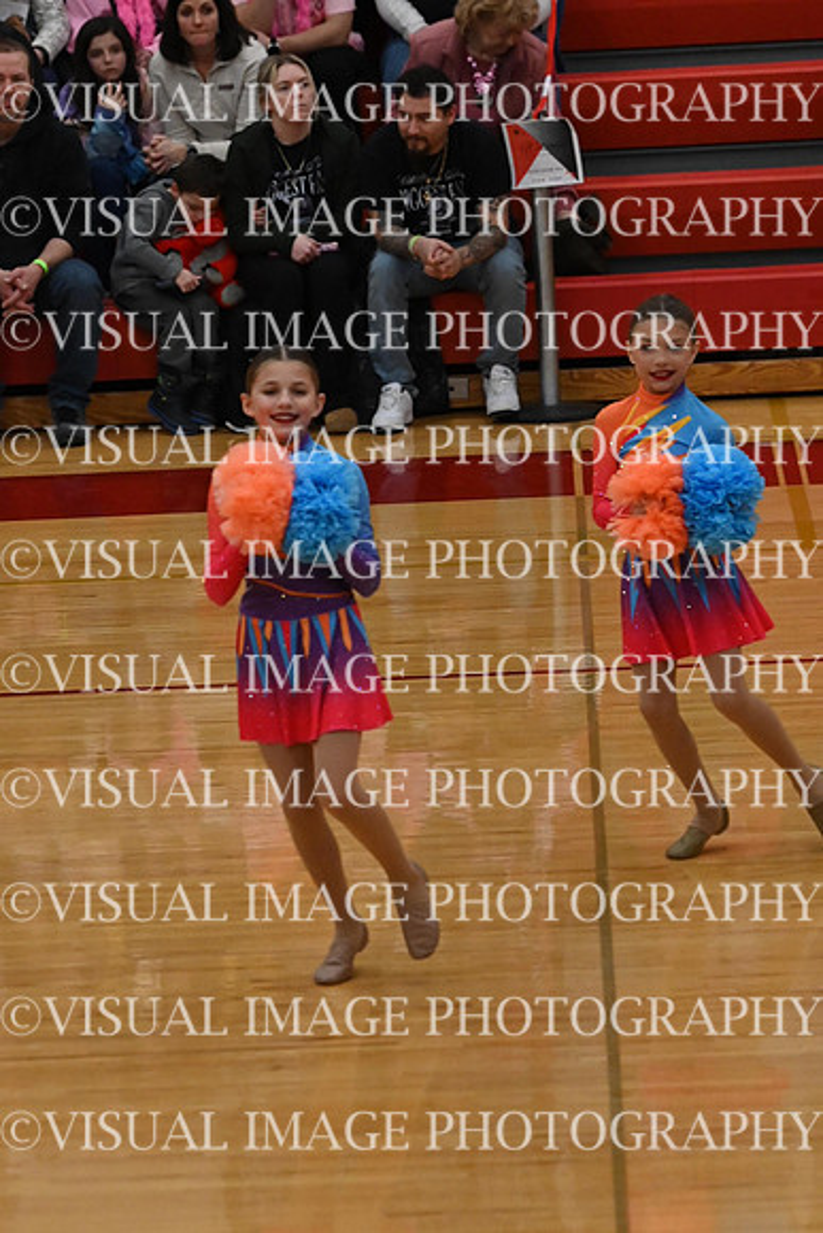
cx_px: 412
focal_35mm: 247
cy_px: 616
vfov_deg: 8.3
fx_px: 8464
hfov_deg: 5.6
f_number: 4
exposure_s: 1/500
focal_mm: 165
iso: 5000
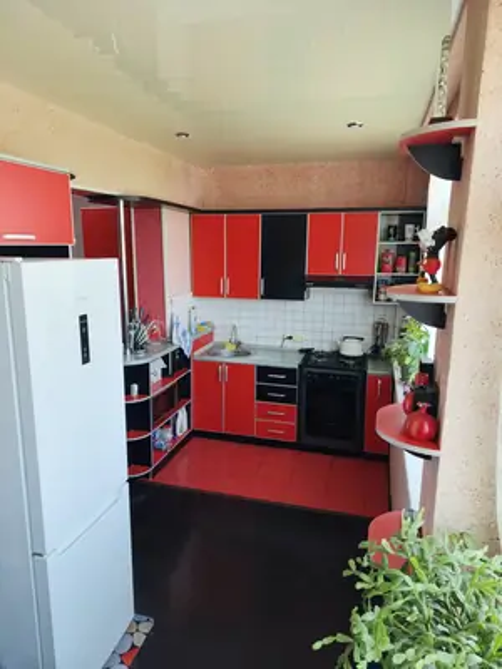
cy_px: 334
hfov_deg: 58.9
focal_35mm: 23
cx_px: 251
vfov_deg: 73.9
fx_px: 445
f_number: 1.67
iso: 80
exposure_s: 1/100
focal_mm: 6.62
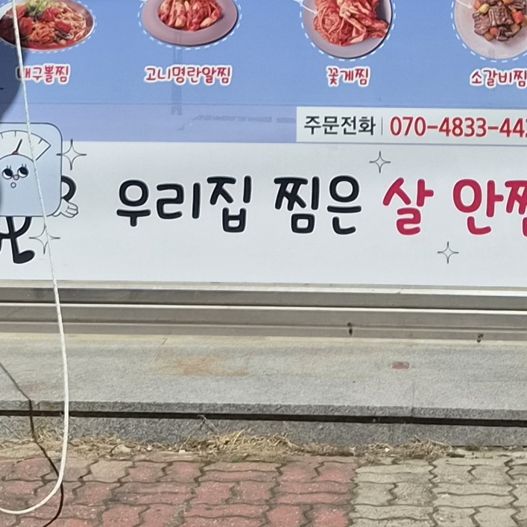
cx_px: 354
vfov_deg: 14.3
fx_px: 1981
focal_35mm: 115
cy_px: -231
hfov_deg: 15.1
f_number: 1.8
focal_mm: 5.4
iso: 64
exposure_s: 1/7696
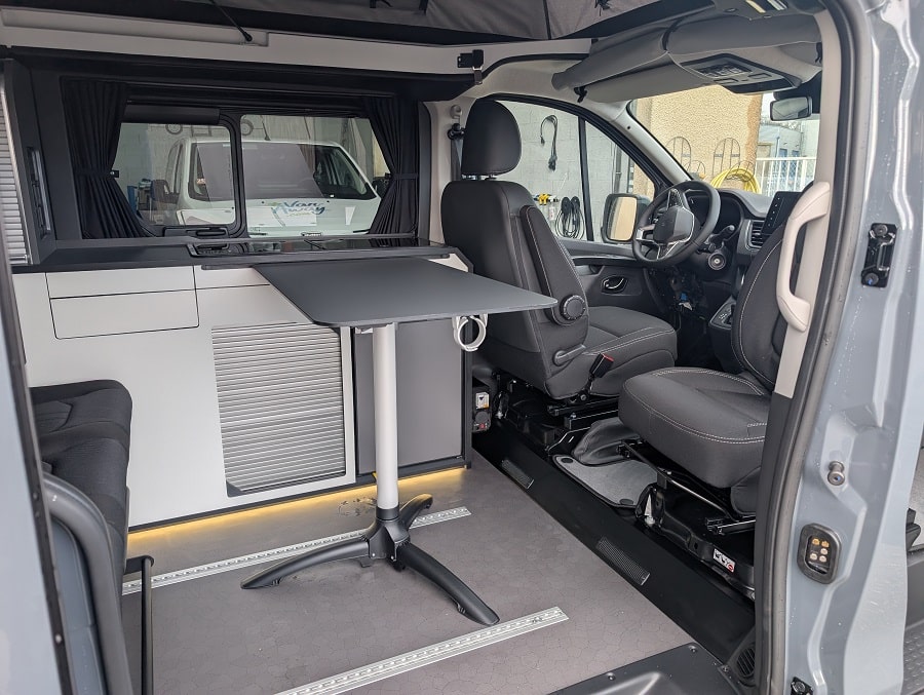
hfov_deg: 71.5
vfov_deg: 56.9
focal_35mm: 24
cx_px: 462
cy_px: 348
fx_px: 641
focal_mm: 6.9
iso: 62
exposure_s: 1/171
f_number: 1.68
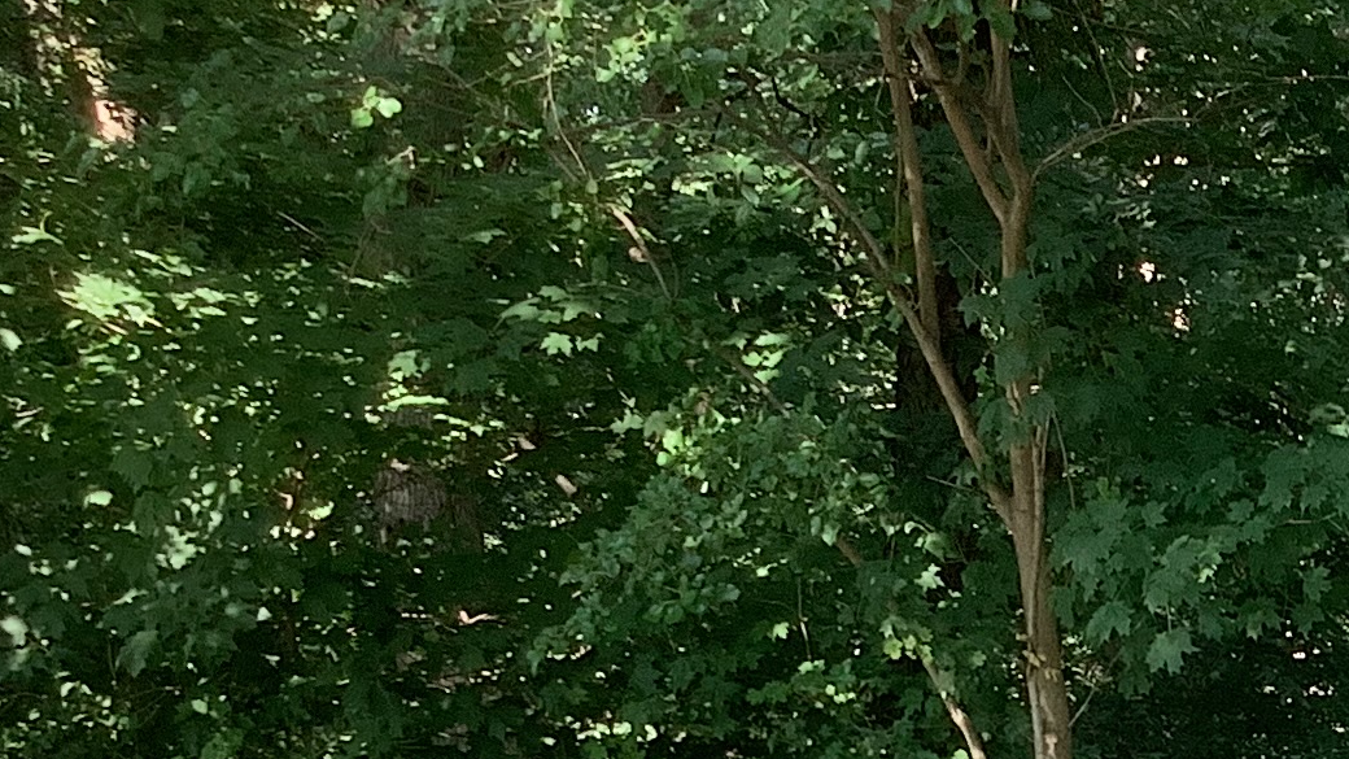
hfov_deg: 18.5
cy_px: 1305
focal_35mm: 106
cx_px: 1856
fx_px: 3792
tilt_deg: -18.0
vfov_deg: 10.8
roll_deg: +2.4
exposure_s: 1/120
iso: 40
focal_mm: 3.3
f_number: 2.4
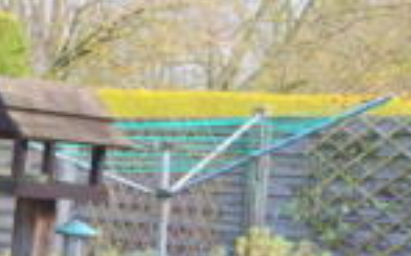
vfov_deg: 13.6
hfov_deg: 17.7
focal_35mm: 95
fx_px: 1062
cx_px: -322
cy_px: 206
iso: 400
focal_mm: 14
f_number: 8
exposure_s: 1/60
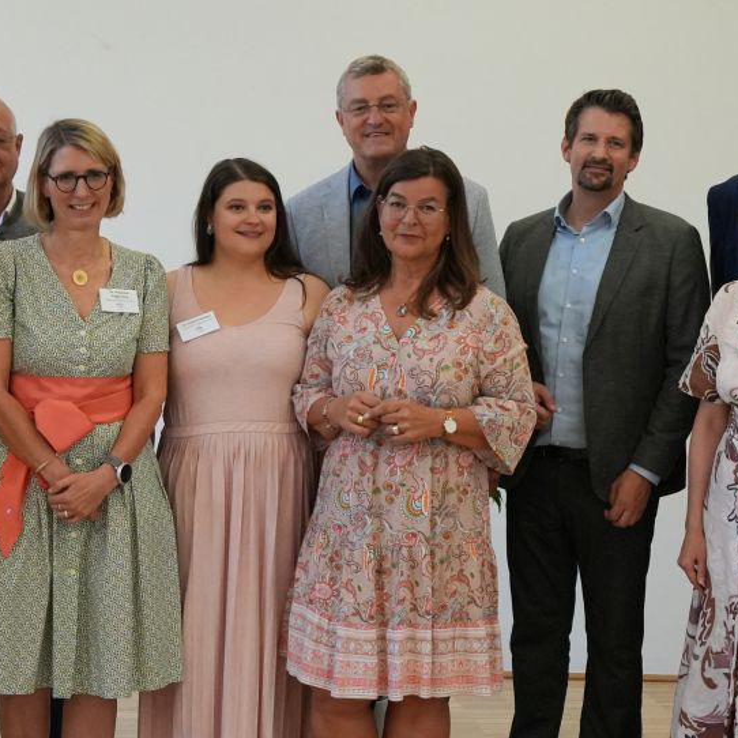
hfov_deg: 19.7
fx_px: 2127
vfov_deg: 19.7
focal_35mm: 88
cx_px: 295
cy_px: 396
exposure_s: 1/800
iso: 2500
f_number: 2.8
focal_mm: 25
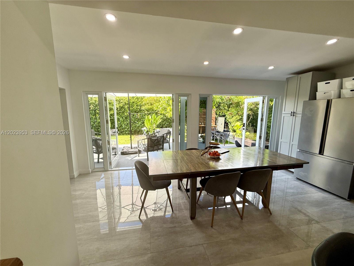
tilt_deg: -7.4
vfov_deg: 85.7
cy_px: 133
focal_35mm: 14
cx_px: 177
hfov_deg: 102.1
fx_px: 143
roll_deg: -0.4
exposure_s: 1/264
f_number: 2.2
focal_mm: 2.22
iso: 64
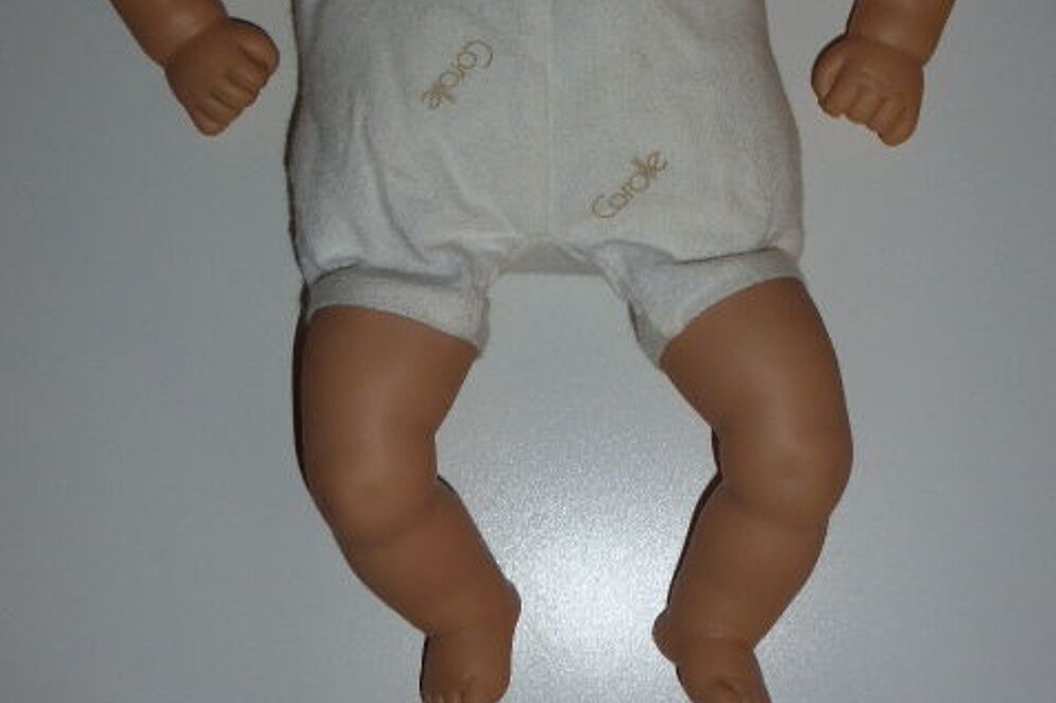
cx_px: 530
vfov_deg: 21.9
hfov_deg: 33.4
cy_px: 19
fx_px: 1759
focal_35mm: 60
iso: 125
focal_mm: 7.4
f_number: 3.9
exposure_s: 1/60
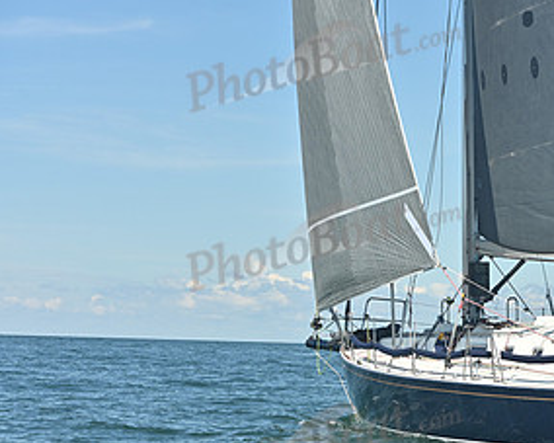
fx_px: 2360
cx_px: 564
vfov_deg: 10.7
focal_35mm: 144
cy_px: 315
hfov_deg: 13.2
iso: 250
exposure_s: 1/1600
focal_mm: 75
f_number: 6.3
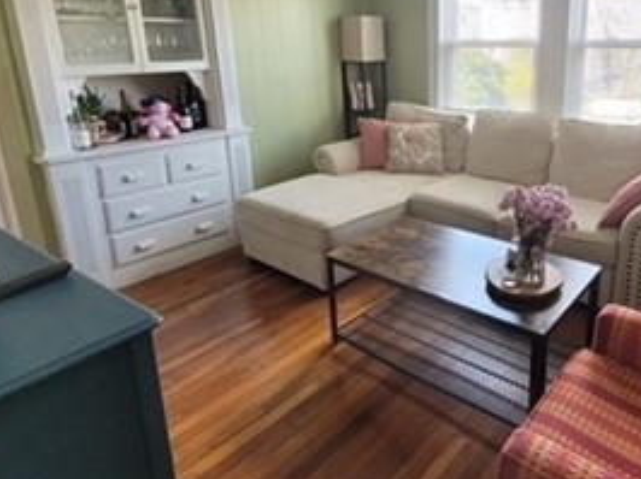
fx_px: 463
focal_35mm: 25
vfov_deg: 53.8
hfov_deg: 67.3
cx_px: 433
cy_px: 162
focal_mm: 1.74
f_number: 2.2
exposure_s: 1/60
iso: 200
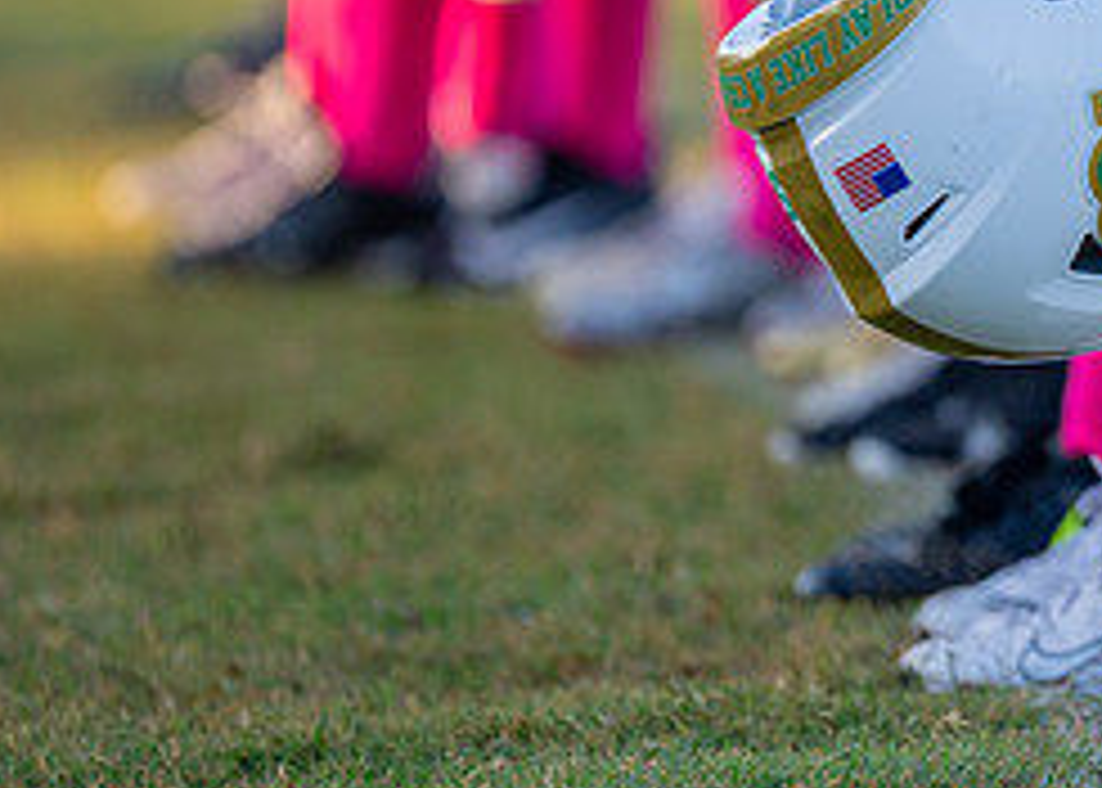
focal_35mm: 515
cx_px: 1315
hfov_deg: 3.9
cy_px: 170
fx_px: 16118
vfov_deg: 2.8
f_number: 2.8
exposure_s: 1/1250
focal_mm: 200
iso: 250
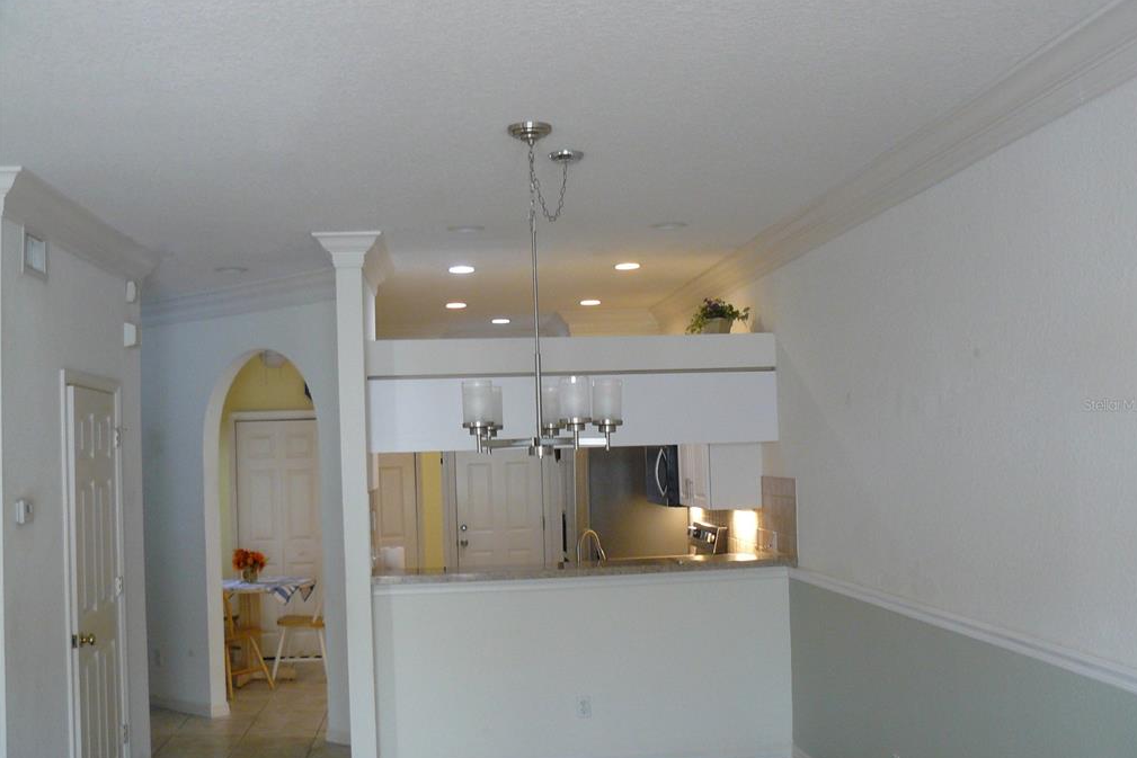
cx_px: 575
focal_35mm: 38
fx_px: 1200
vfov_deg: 35.1
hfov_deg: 50.7
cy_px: 404
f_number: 2.8
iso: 200
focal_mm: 6
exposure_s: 1/30
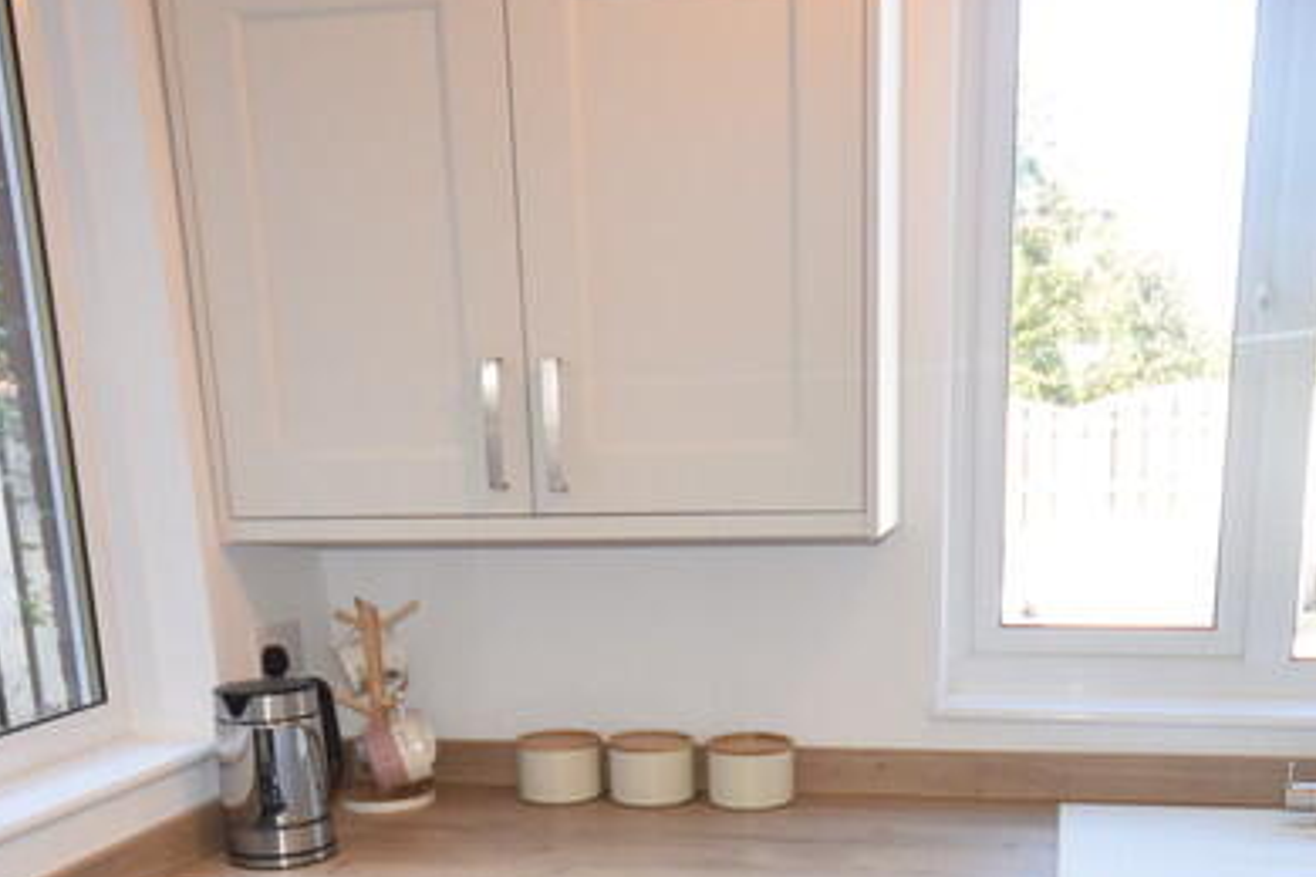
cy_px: 889
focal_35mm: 43
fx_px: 1583
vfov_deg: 28.9
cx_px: 732
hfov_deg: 45.1
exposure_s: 1/125
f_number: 5.6
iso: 500
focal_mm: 11
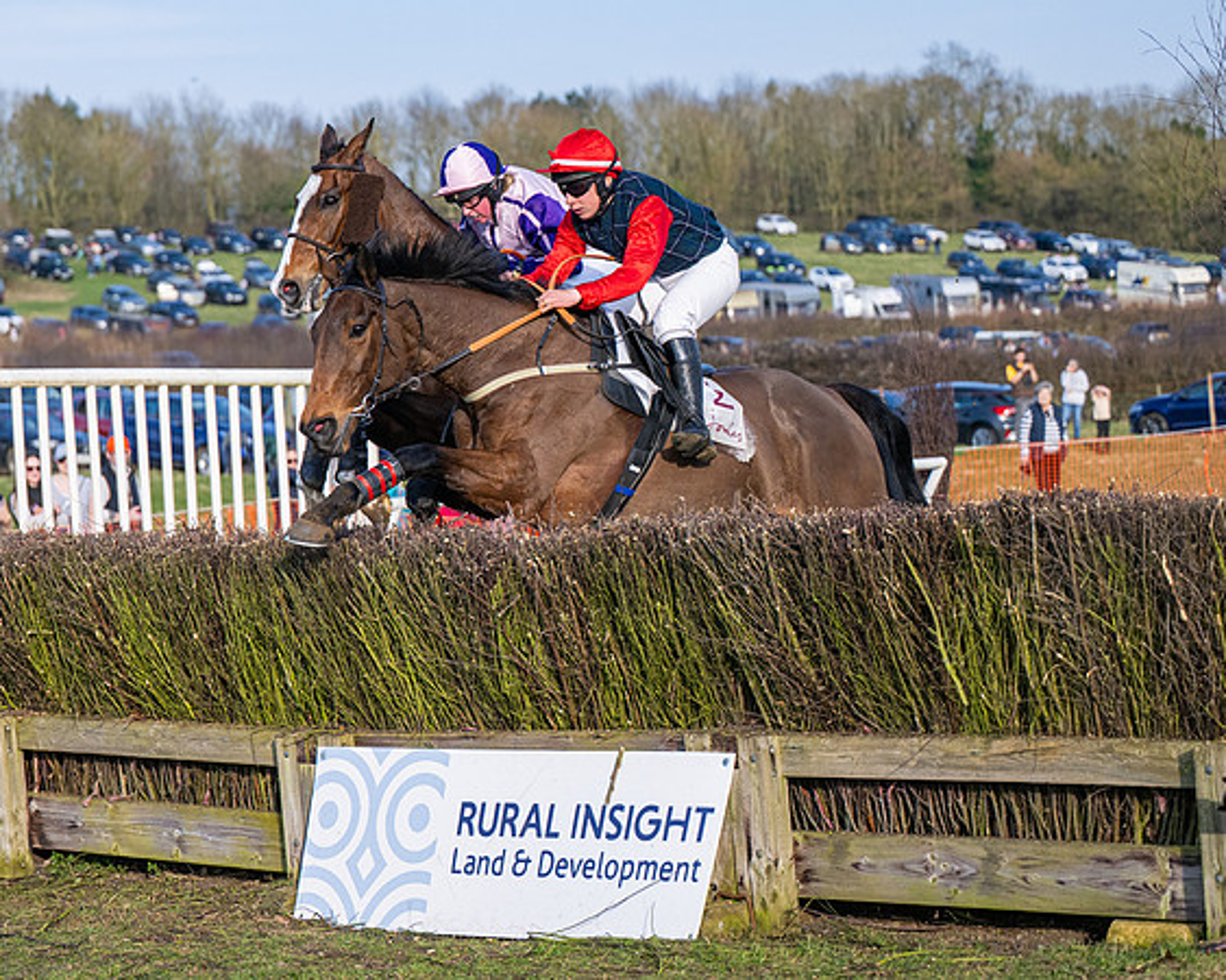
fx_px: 3739
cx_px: 420
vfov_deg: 14.9
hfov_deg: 18.6
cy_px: 372
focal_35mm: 103
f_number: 2.8
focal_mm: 70
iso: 400
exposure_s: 1/5000
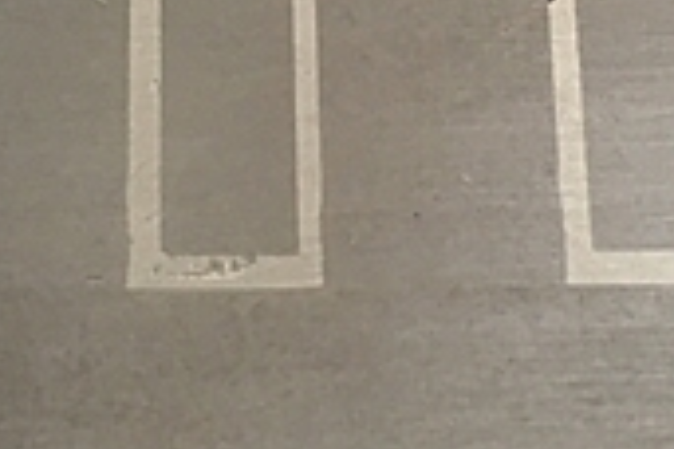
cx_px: 347
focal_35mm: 113
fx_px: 2115
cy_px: -118
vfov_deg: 11.8
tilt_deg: -68.2
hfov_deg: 18.1
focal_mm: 4.15
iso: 32
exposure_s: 1/30
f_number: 2.2
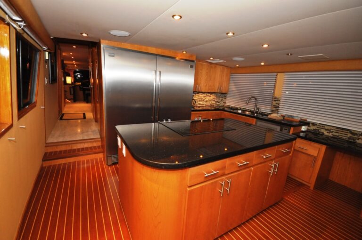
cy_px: 120
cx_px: 181
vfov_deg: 77.2
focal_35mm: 15
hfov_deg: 100.5
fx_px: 151
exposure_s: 1/60
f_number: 4
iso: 800
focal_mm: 10
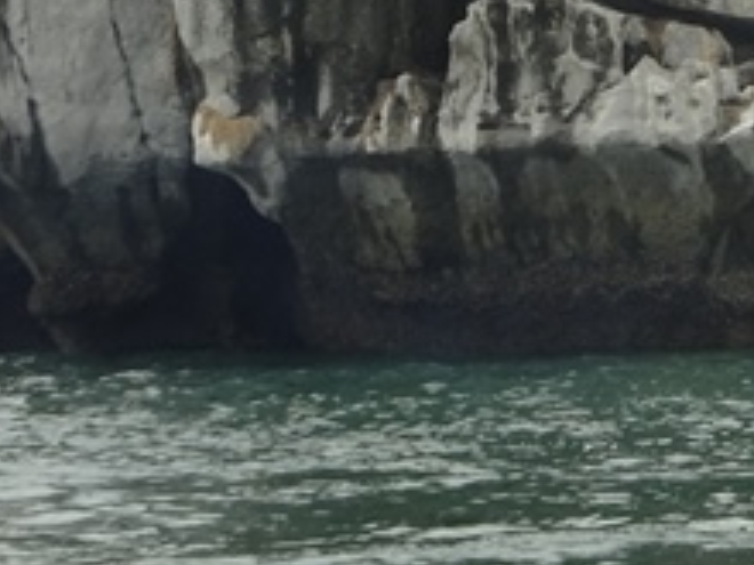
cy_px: -296
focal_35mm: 343
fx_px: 7471
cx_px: 1104
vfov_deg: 4.3
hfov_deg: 5.7
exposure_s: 1/125
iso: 125
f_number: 5.6
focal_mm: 18.53
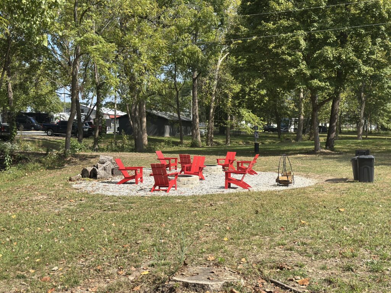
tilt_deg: -1.9
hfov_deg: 39.7
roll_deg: -1.1
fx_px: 542
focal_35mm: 48
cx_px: 196
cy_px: 146
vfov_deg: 30.3
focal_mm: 6.86
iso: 100
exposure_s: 1/2809
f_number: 1.78
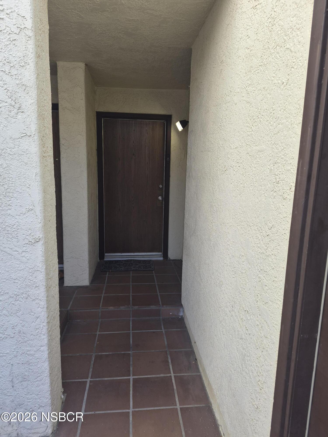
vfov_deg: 73.9
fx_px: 291
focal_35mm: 23
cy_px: 218
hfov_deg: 58.9
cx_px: 164
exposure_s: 1/359
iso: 50
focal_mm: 5.4
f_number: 1.8
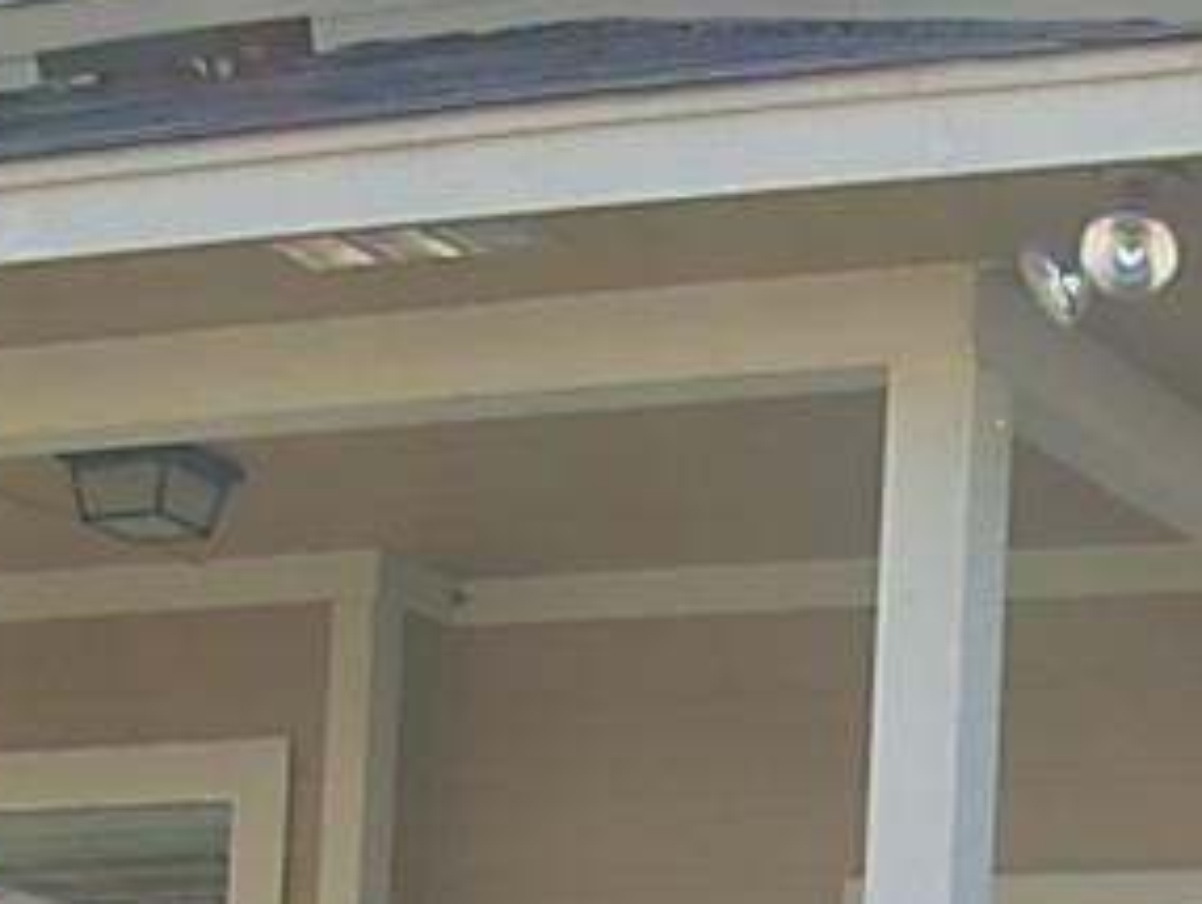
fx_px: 4726
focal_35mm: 136
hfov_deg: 14.3
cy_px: 1564
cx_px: 1215
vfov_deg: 10.4
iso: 50
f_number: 2.9
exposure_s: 1/373
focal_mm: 6.3
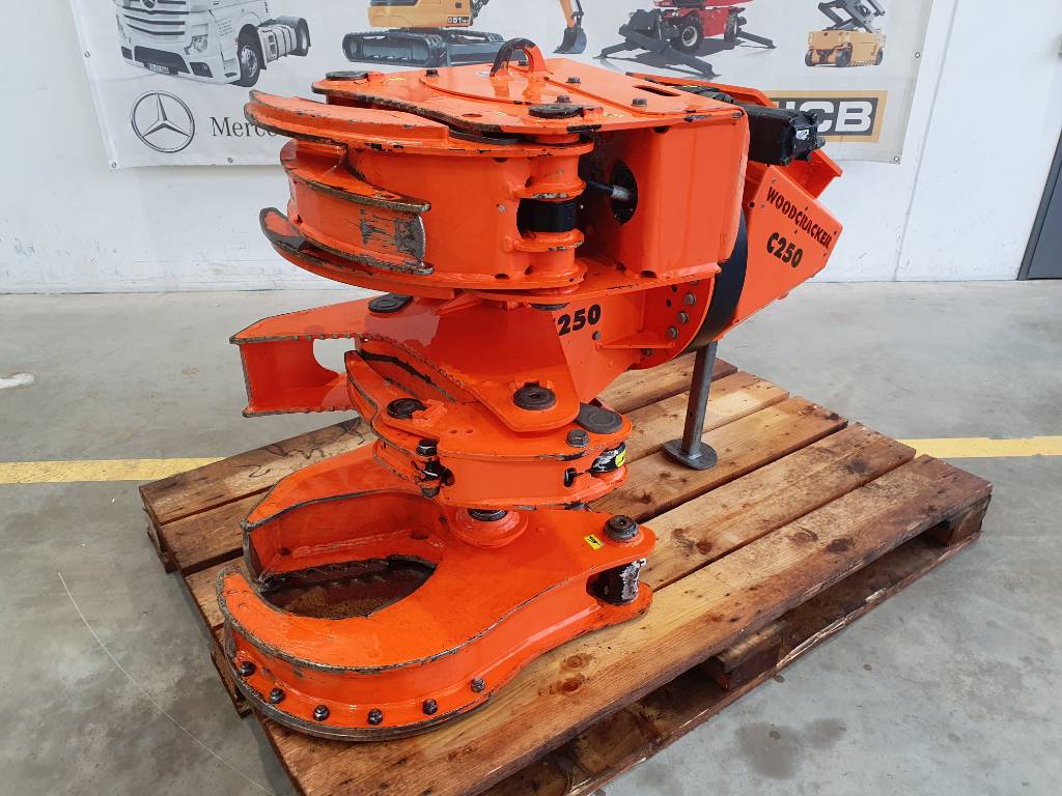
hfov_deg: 67.3
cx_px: 531
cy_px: 398
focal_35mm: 26
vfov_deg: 53.1
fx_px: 798
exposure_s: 1/100
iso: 80
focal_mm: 4.32
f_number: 2.4
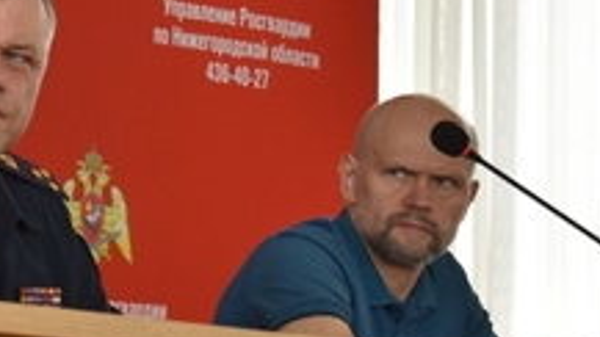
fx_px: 4753
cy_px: 94
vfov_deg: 4.1
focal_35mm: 299
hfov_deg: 7.1
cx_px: -227
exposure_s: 1/80
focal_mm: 55
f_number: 5.6
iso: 400
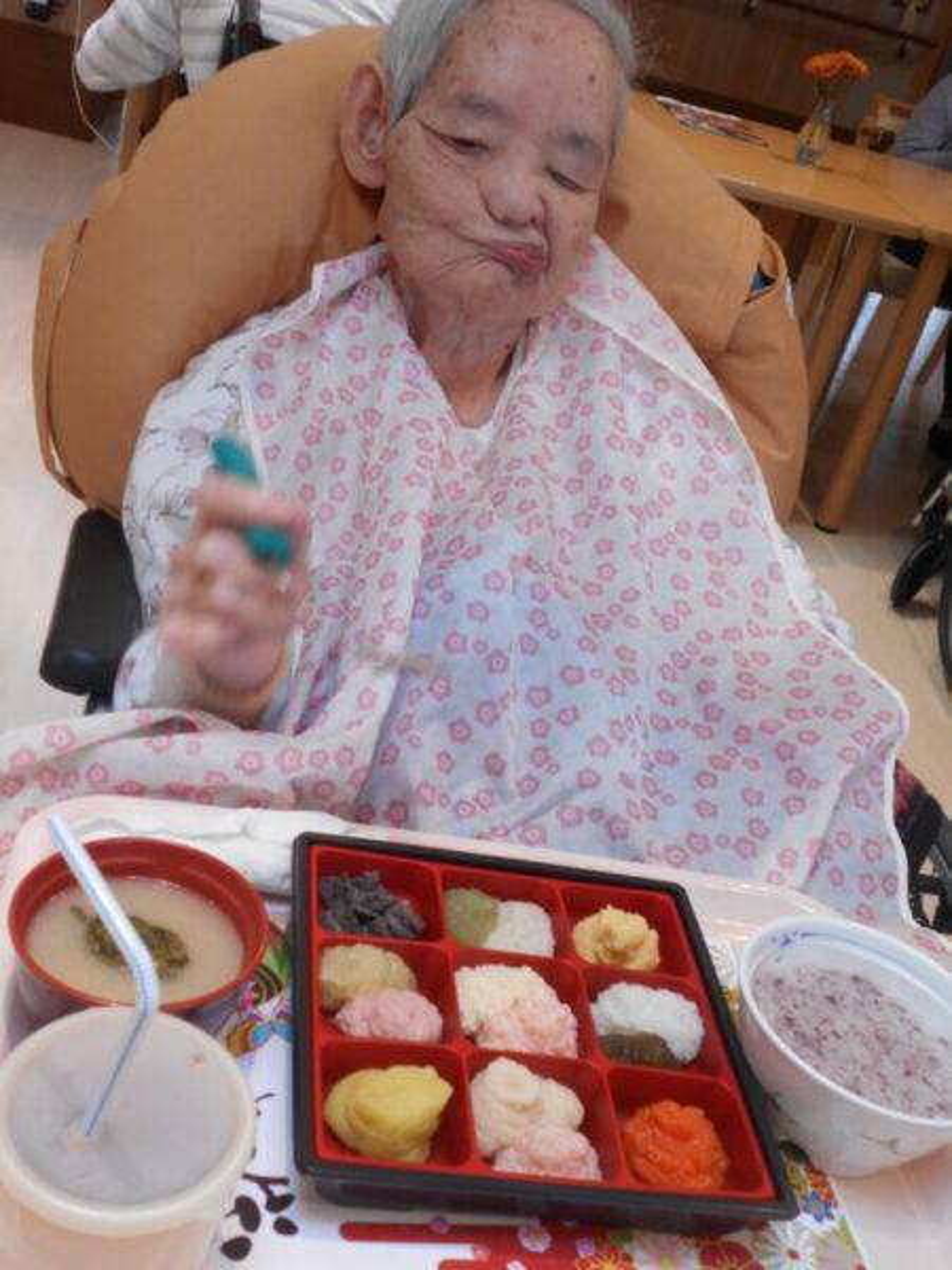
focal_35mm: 39
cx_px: 476
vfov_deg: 47.9
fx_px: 1430
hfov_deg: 36.8
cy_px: 635
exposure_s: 1/30
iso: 110
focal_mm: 6.7
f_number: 3.9
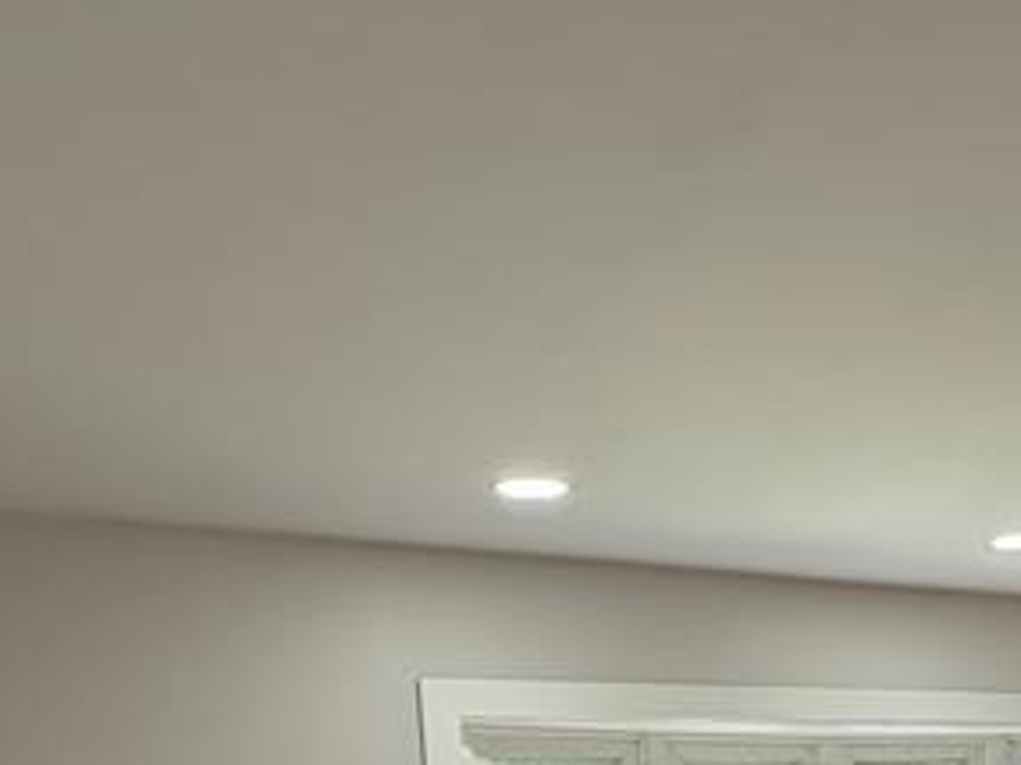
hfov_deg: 35.7
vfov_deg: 25.8
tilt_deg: -2.1
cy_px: 939
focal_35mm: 50
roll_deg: +3.9
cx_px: 939
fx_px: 1474
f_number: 2.2
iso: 80
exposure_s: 1/121
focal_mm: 2.22
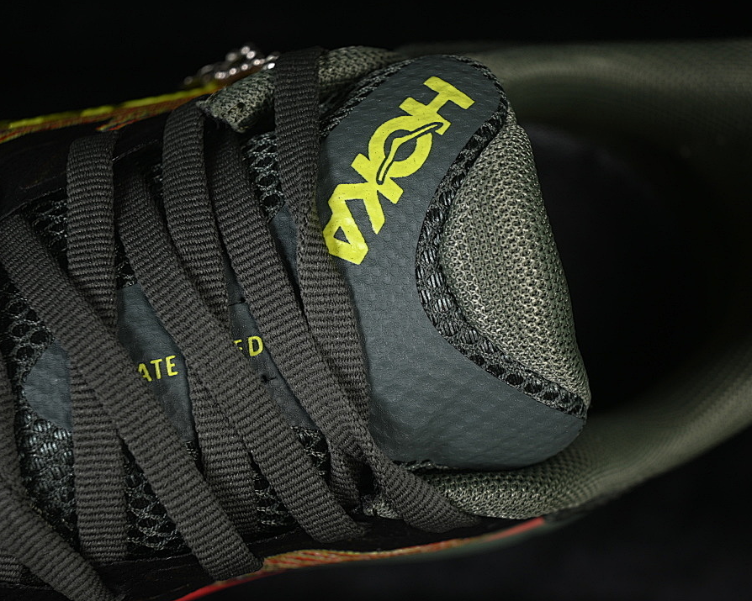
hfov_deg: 22.5
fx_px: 1892
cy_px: 299
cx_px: 399
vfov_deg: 18.1
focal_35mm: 85
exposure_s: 1/50
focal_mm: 50
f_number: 6.3
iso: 160
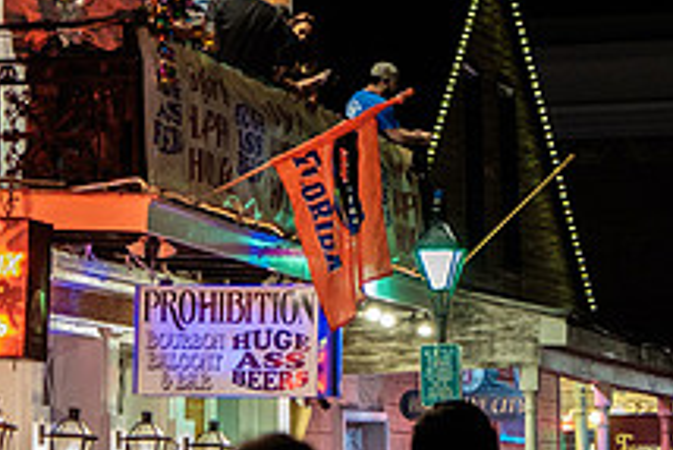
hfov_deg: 9.1
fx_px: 4209
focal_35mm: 225
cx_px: 230
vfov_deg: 6.1
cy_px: 112
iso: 3200
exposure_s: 1/30
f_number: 4
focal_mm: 55
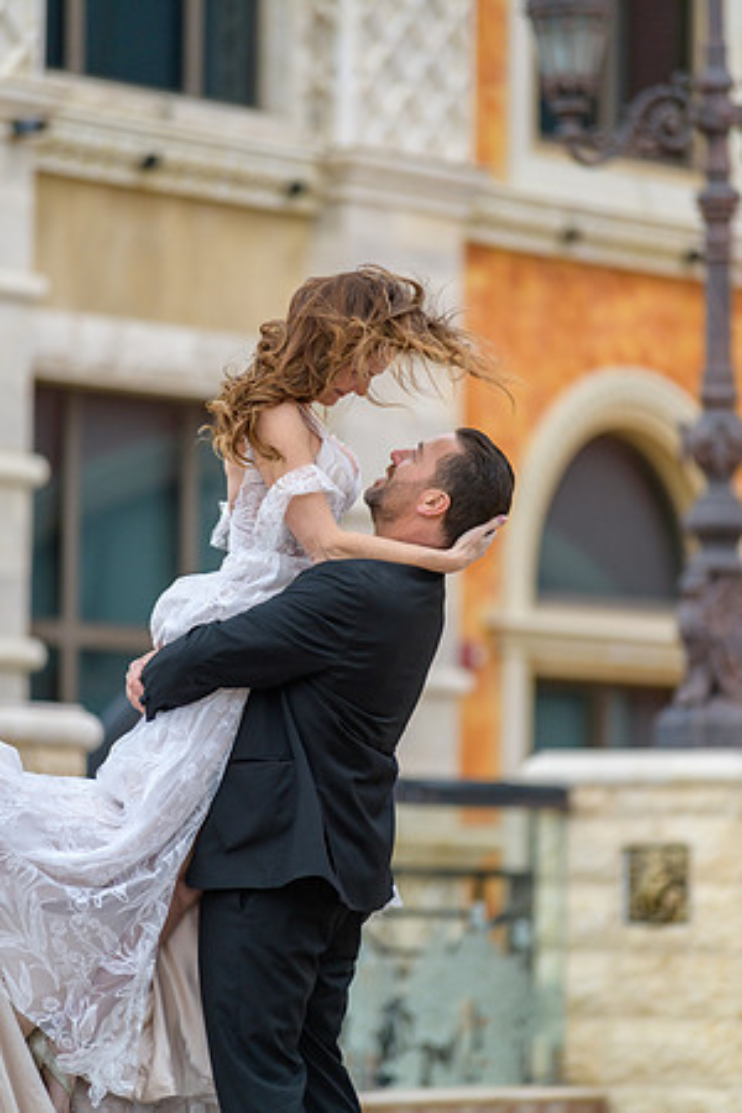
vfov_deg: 10.3
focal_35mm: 200
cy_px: 556
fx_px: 6183
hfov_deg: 6.9
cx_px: 371
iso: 400
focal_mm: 200
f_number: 2.8
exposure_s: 1/3200
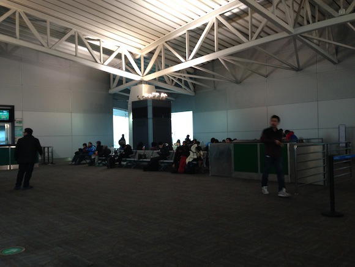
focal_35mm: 33
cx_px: 178
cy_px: 134
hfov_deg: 55.4
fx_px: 338
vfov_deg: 42.9
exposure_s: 1/20
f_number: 2.4
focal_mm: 4.12
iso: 125
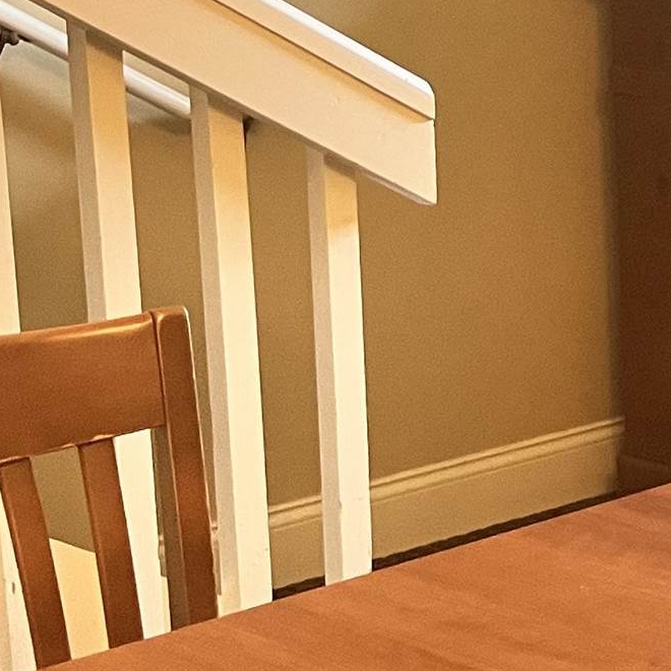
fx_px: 2347
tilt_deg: -7.9
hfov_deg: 13.3
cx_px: 1458
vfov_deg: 16.1
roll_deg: -1.1
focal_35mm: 107
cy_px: 95
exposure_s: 1/60
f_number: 1.6
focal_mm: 5.1
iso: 160
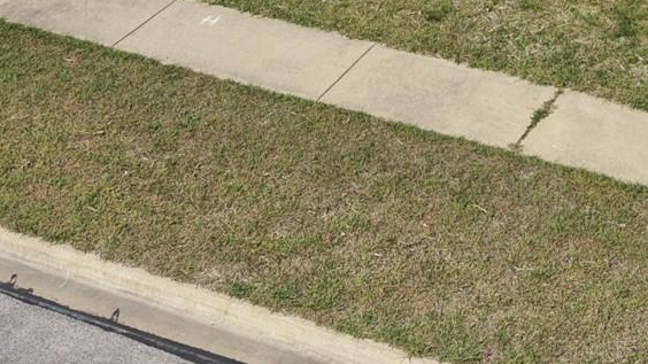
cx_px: 534
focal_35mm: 95
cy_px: -281
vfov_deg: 11.8
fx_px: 1632
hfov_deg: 22.1
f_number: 1.8
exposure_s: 1/5000
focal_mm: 8.67
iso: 120
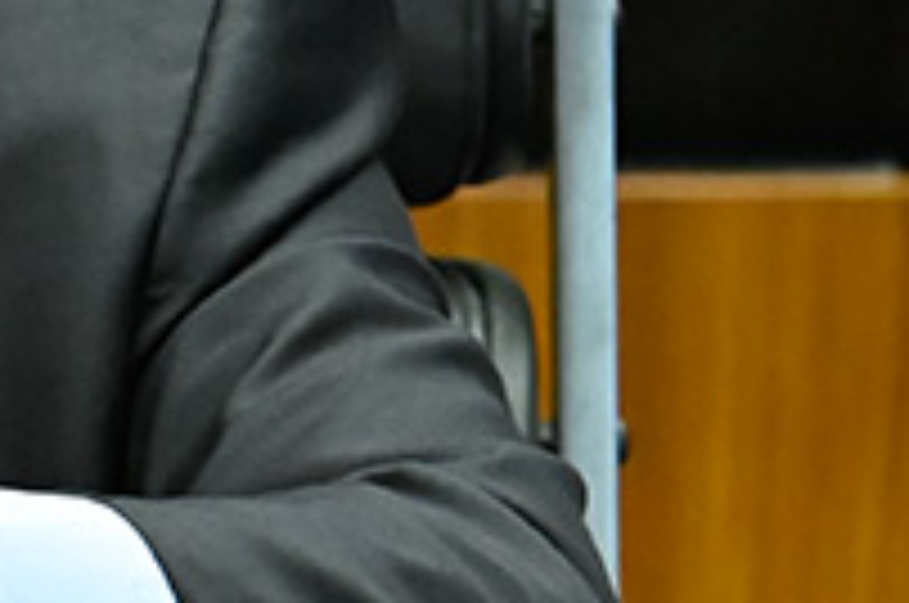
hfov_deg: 0.8
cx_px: -639
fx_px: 64461
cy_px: 14
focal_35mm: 2557
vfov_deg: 0.5
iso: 5000
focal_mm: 400
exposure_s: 1/160
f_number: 4.5
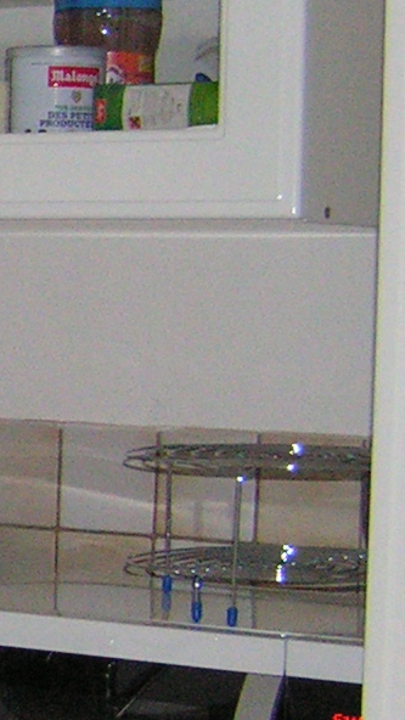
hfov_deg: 7.0
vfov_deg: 13.5
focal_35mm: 159
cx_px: -746
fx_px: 3036
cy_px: 348
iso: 200
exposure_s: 1/40
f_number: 2.8
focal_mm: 6.3
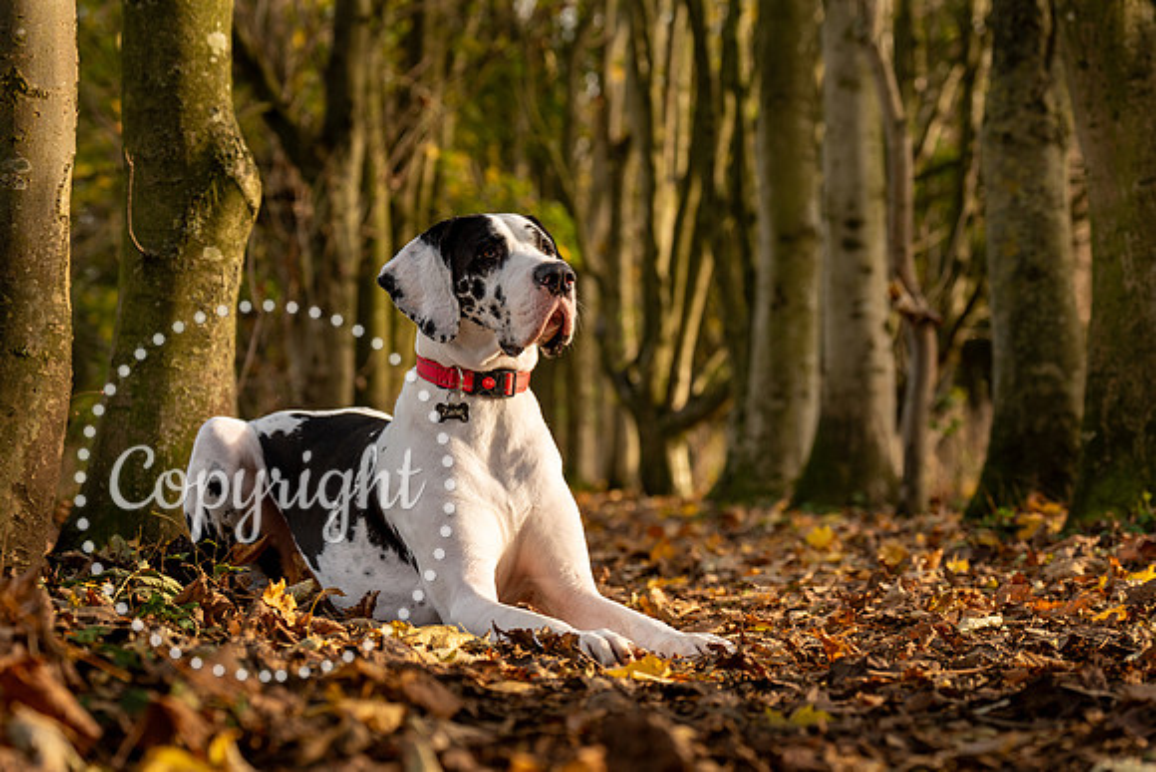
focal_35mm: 85
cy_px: 374
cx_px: 521
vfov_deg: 16.2
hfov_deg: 24.0
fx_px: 2715
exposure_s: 1/320
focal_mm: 77
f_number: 4
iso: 100
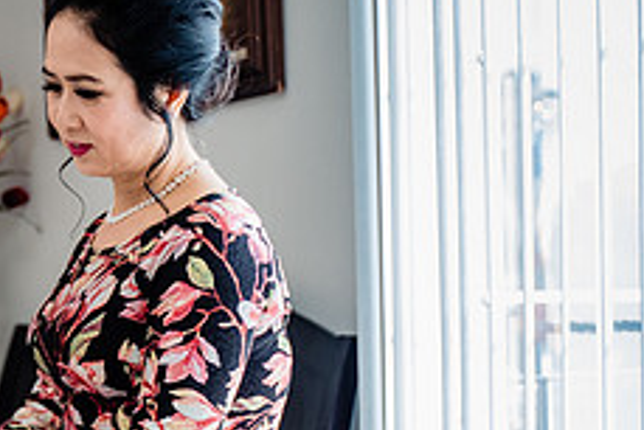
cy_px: 437
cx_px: -115
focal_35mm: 104
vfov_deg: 13.0
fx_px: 1862
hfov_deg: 18.6
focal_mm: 41
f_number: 2.8
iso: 250
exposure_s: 1/200
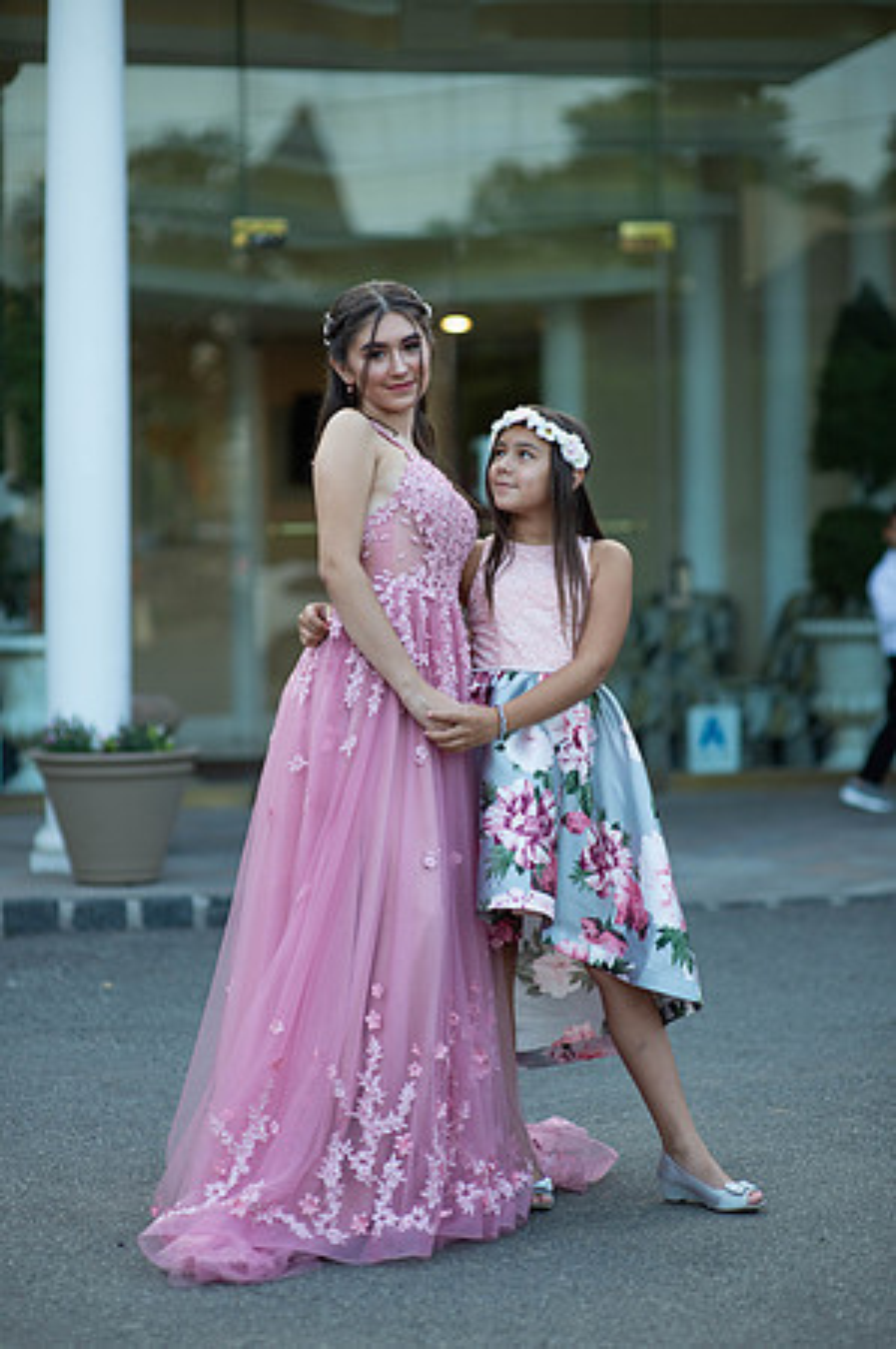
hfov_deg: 16.0
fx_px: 3180
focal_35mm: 85
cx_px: 448
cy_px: 674
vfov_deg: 23.9
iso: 250
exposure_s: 1/800
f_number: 2
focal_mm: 85
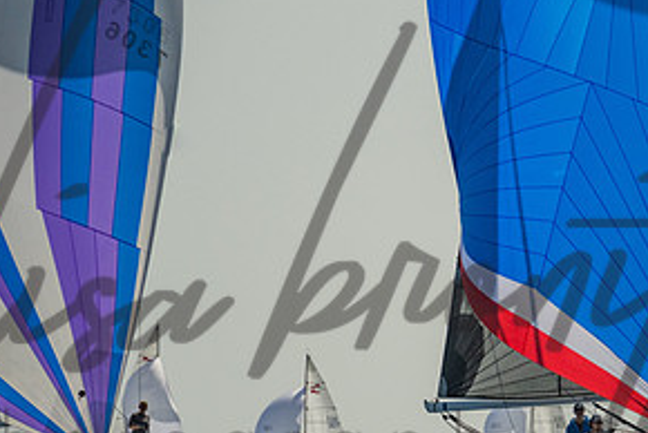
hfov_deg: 4.1
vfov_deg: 2.7
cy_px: 345
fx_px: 9063
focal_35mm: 503
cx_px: 605
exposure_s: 1/2500
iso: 320
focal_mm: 200
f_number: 6.3
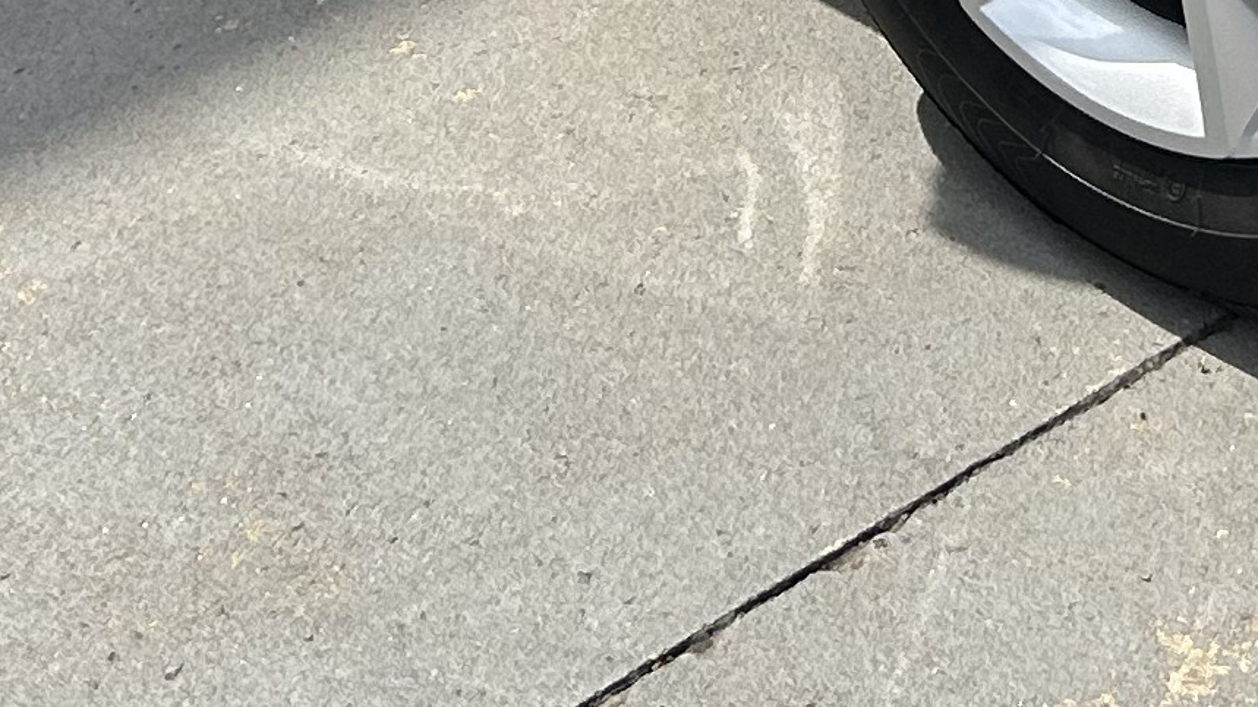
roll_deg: +2.6
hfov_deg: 15.7
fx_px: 4436
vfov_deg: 7.9
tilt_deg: -12.0
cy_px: -1363
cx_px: 1404
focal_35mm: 133
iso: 50
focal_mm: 5.7
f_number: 1.5
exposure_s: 1/6993
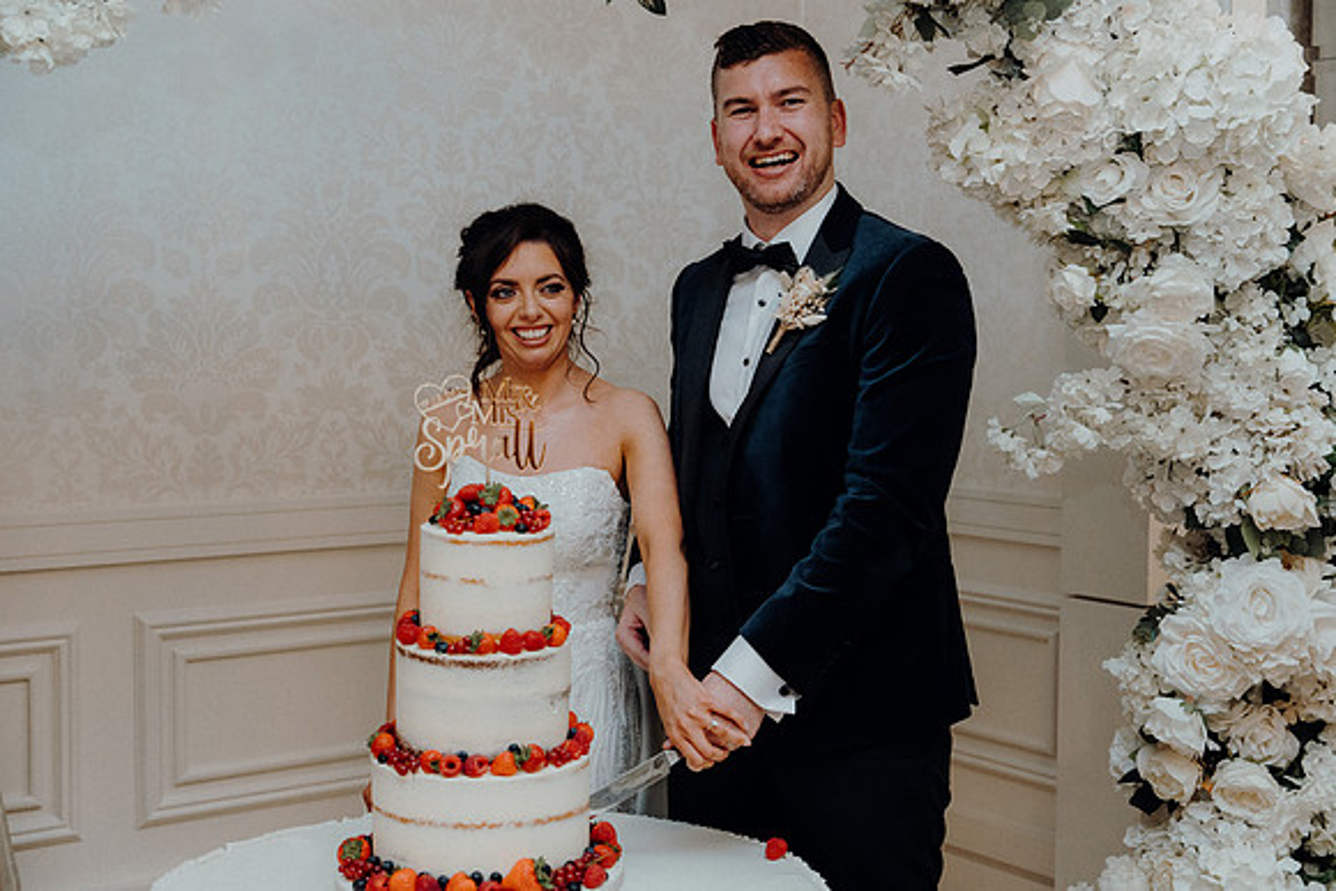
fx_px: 1745
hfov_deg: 41.9
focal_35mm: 47
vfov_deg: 28.7
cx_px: 668
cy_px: 446
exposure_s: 1/160
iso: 2500
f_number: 3.5
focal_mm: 47
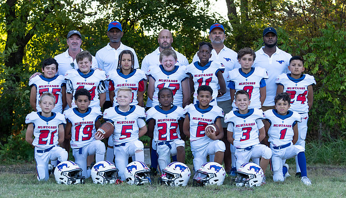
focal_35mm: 119
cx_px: 158
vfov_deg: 10.4
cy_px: 109
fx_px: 1094
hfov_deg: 18.0
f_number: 3.5
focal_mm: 70
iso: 250
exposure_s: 1/320
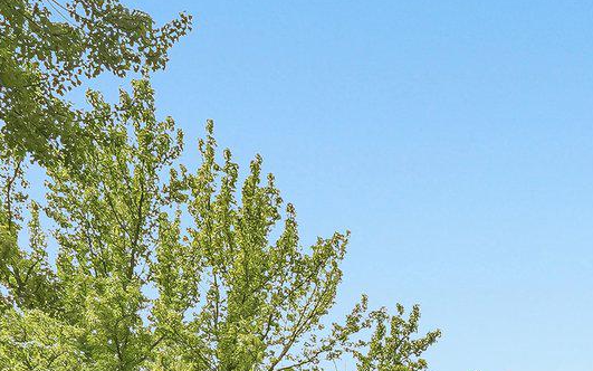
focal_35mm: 55
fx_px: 889
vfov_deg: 17.0
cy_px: 756
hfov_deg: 29.4
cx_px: 779
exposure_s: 1/2500
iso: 1250
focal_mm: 14
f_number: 8
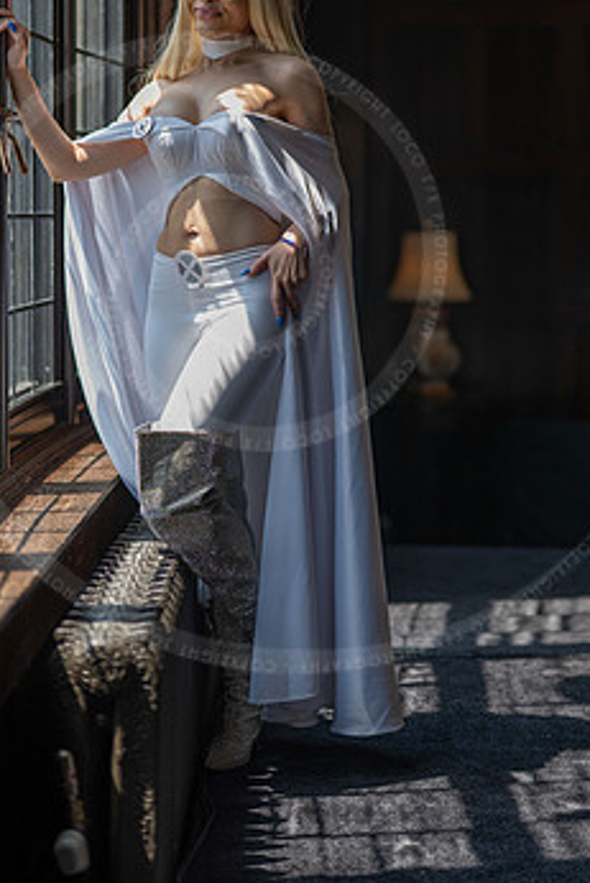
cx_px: 271
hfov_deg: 20.9
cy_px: 342
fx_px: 1596
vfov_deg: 30.8
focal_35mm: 65
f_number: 1.2
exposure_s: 1/1250
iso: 125
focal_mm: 50
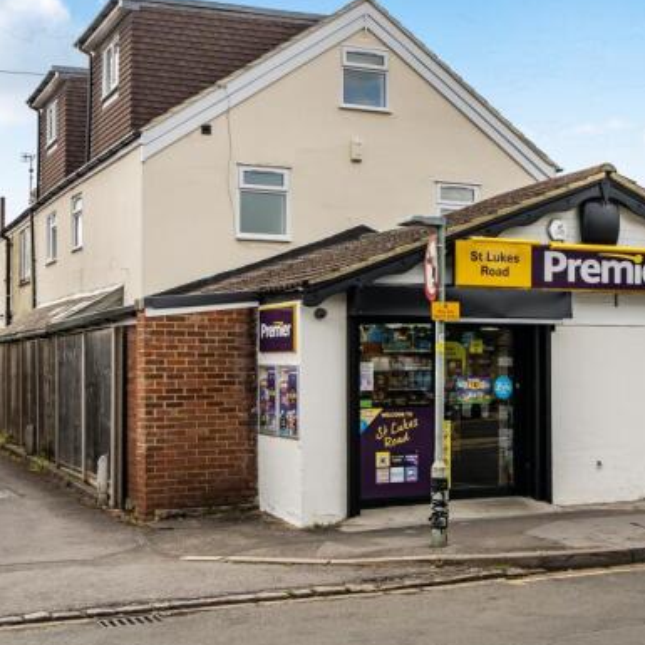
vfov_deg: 32.8
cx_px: 374
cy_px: 339
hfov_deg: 32.7
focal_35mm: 52
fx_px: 1096
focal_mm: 24
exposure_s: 1/640
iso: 400
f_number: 8
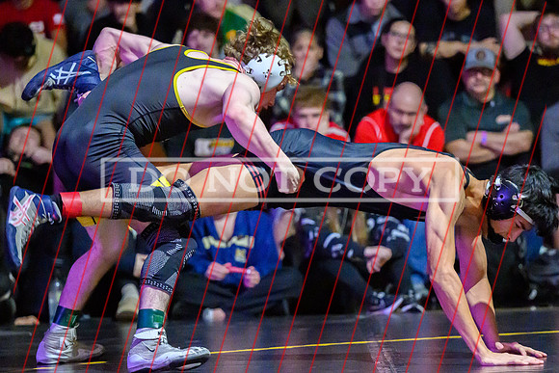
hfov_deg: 10.9
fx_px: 2926
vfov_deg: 7.3
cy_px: 223
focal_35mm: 188
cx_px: 282
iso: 25600
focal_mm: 135
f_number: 2.8
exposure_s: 1/640
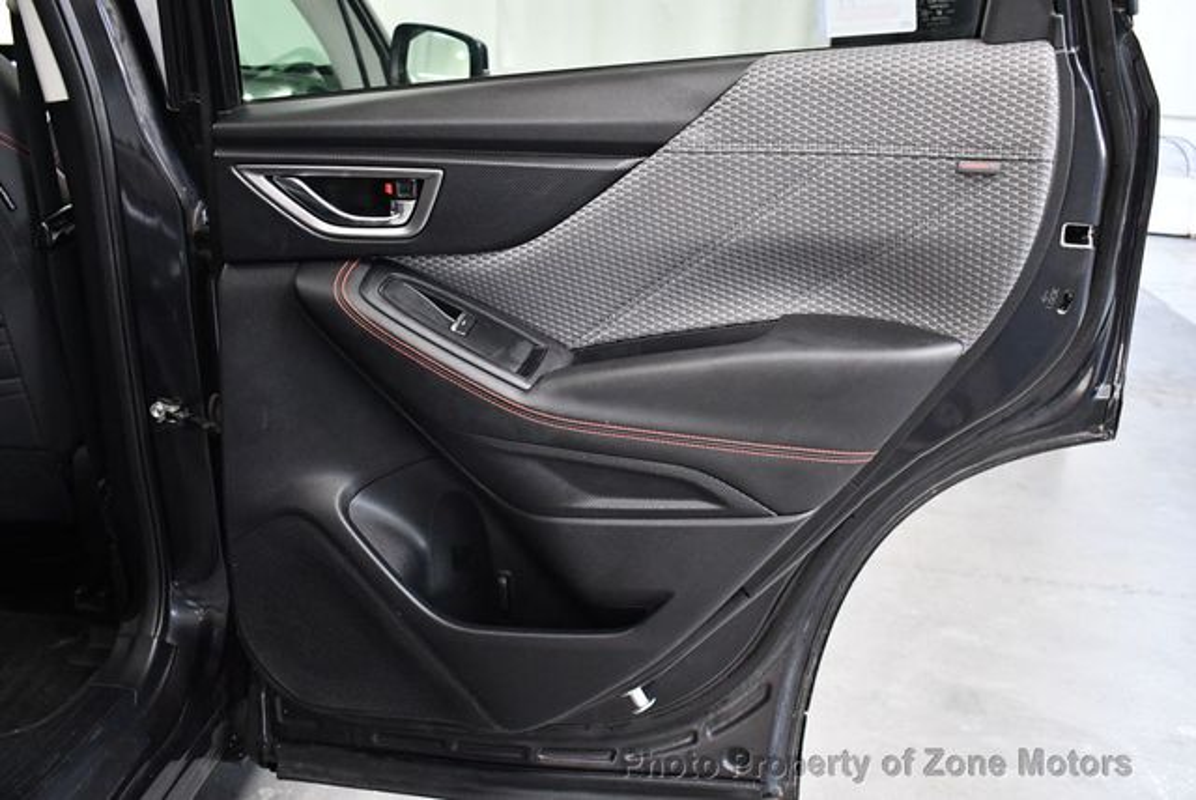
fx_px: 1197
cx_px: 598
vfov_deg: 36.9
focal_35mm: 36
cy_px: 400
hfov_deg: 53.1
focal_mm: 18
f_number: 3.5
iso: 3200
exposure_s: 1/100
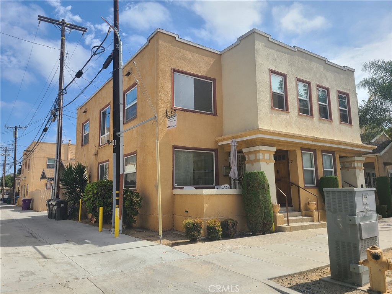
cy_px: 147
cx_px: 196
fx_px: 294
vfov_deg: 53.1
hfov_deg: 67.3
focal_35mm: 26
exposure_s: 1/2308
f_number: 1.8
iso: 40
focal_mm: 5.4
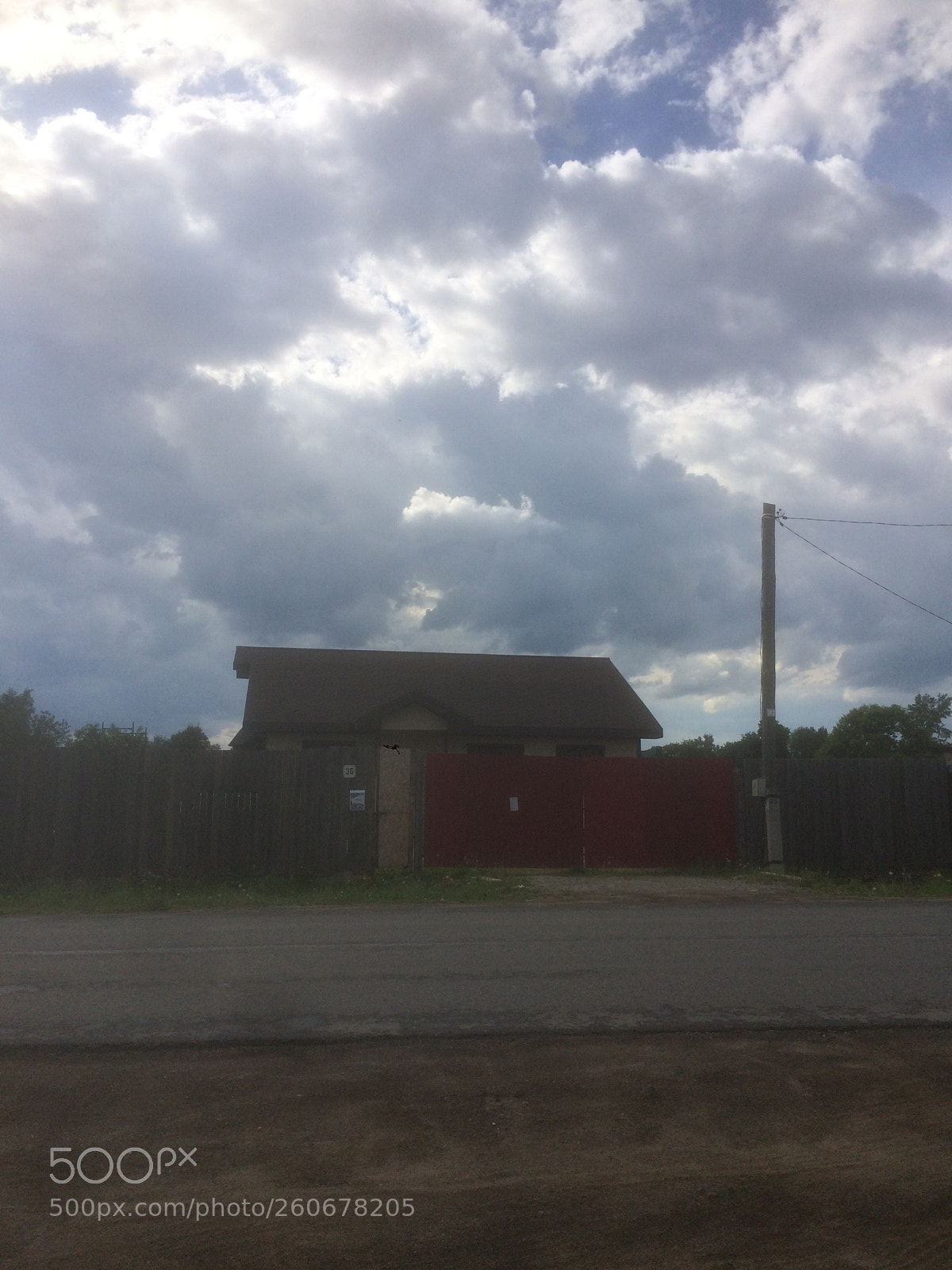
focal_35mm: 29
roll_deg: +0.5
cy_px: 635
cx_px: 476
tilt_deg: +4.4
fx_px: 1063
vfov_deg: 61.7
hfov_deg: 48.2
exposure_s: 1/3425
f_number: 2.2
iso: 32
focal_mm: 4.15
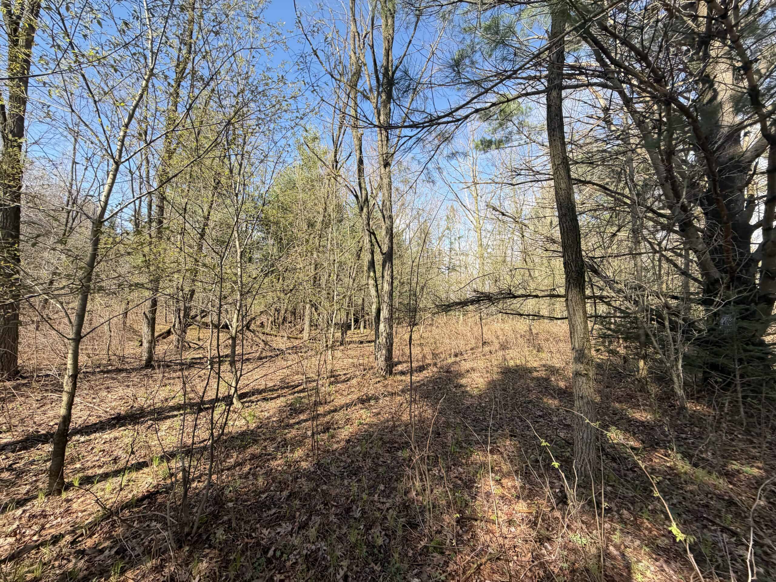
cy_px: 291
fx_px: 314
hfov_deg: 102.1
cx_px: 388
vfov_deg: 85.7
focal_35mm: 14
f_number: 2.2
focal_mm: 2.22
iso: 40
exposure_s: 1/220
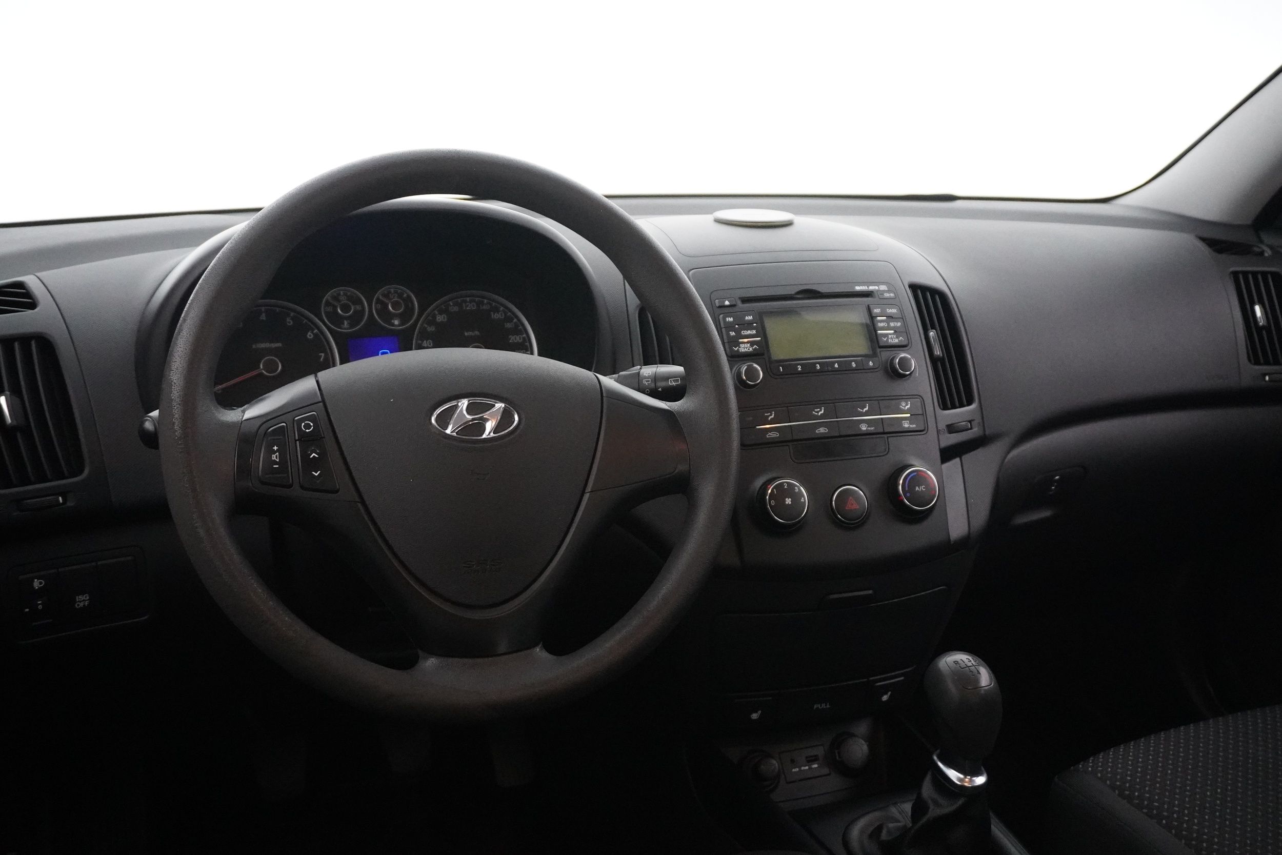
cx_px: 641
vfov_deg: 38.4
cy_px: 428
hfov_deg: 55.1
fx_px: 1229
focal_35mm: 34
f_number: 4
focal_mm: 23
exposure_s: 1/80
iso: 6400
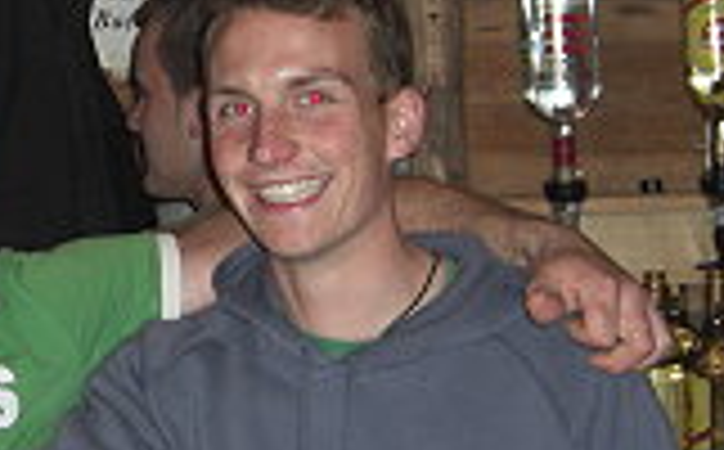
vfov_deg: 9.7
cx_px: -61
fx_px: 2639
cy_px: 142
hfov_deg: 15.2
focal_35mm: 134
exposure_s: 1/60
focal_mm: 7.9
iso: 200
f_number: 2.8
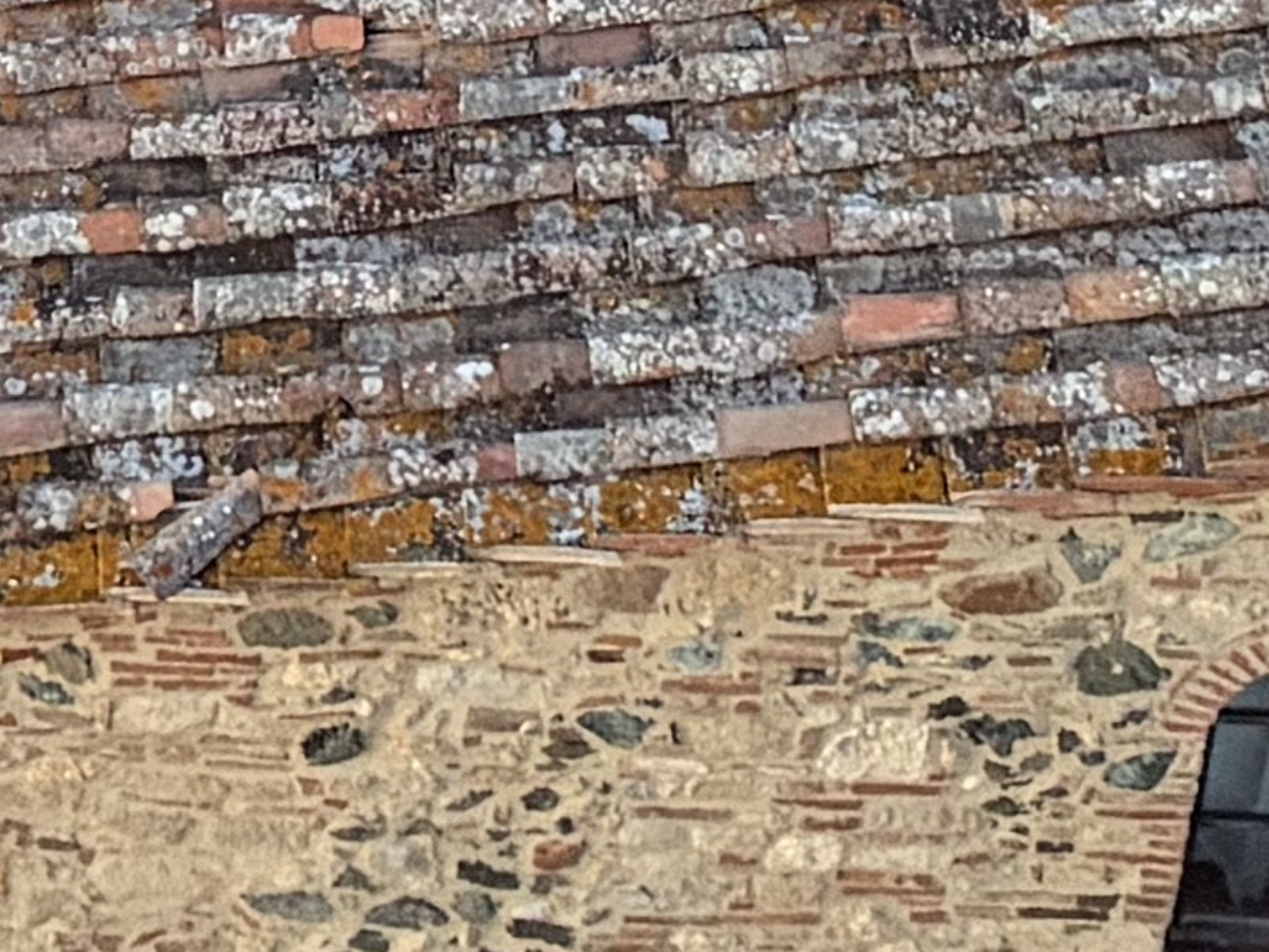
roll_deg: +1.2
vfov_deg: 7.7
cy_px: -1807
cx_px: -542
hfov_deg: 11.2
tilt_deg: -30.3
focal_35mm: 171
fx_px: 6269
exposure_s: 1/33
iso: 640
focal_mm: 5.96
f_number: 1.6
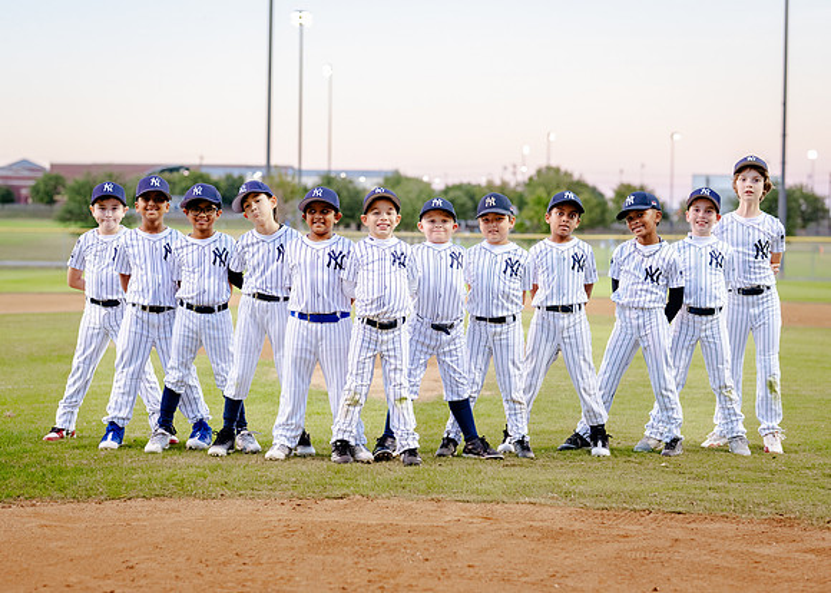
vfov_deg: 20.9
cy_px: 304
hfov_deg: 29.0
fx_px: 1607
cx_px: 399
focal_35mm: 68
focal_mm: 50
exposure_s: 1/500
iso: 1000
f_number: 2
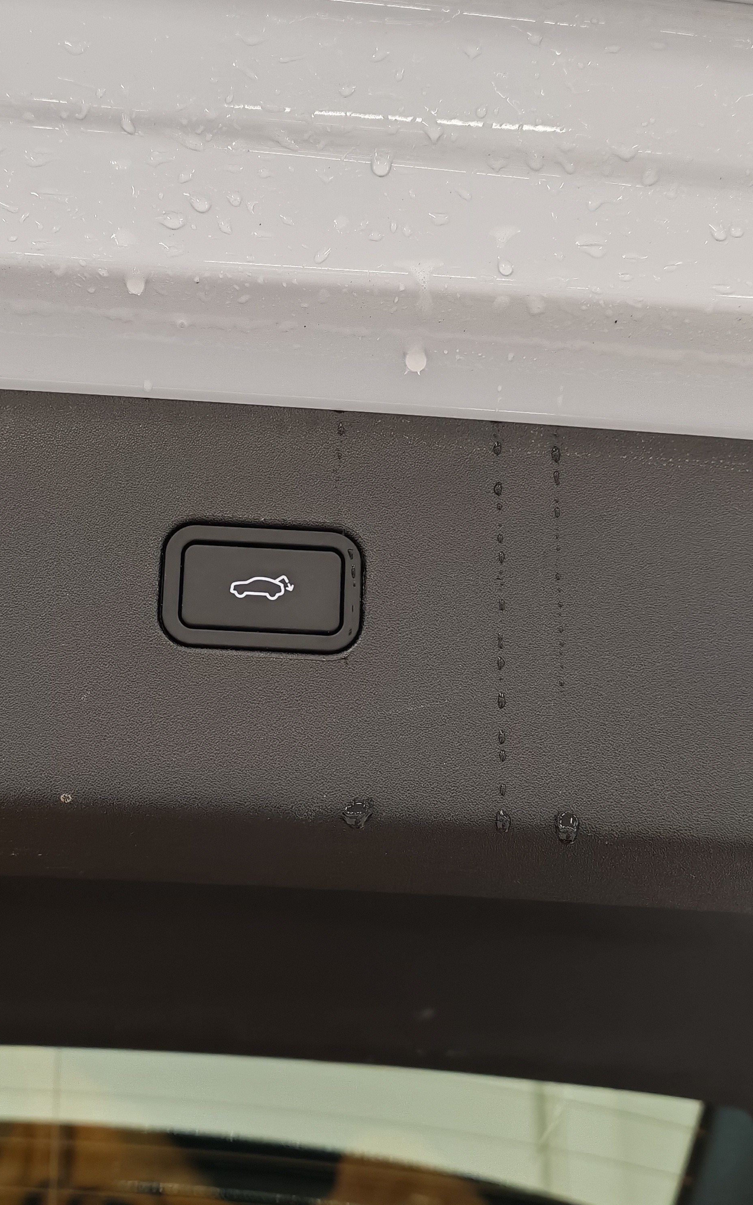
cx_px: 260
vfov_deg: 41.8
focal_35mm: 48
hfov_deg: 26.7
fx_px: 1576
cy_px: 607
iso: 1000
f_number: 1.9
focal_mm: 6.12
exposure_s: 1/100
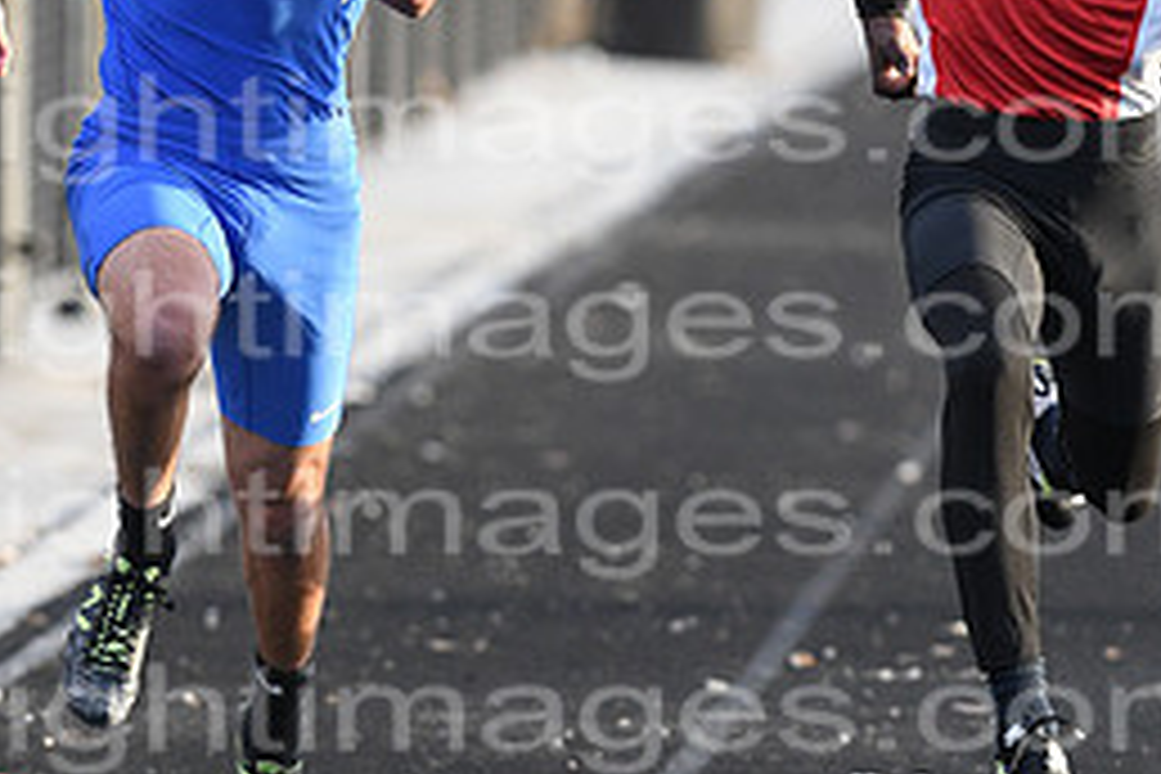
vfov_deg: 1.4
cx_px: 216
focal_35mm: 1012
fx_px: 32634
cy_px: 227
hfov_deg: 2.0
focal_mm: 300
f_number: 4
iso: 2000
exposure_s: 1/2000
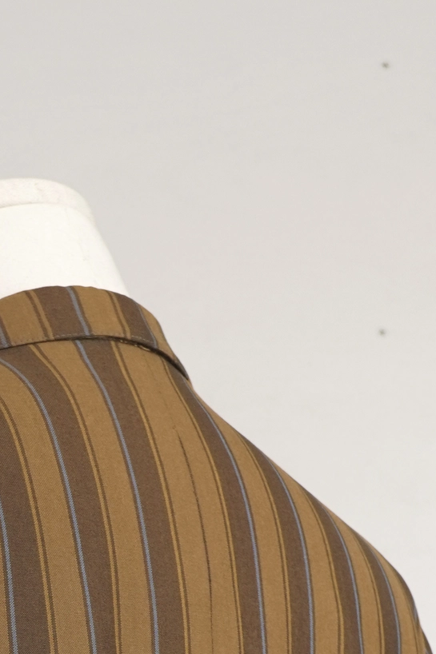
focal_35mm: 169
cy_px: 1142
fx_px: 3071
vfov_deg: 11.4
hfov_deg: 8.0
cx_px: -83
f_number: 5.6
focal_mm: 32
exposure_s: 1/15
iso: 320
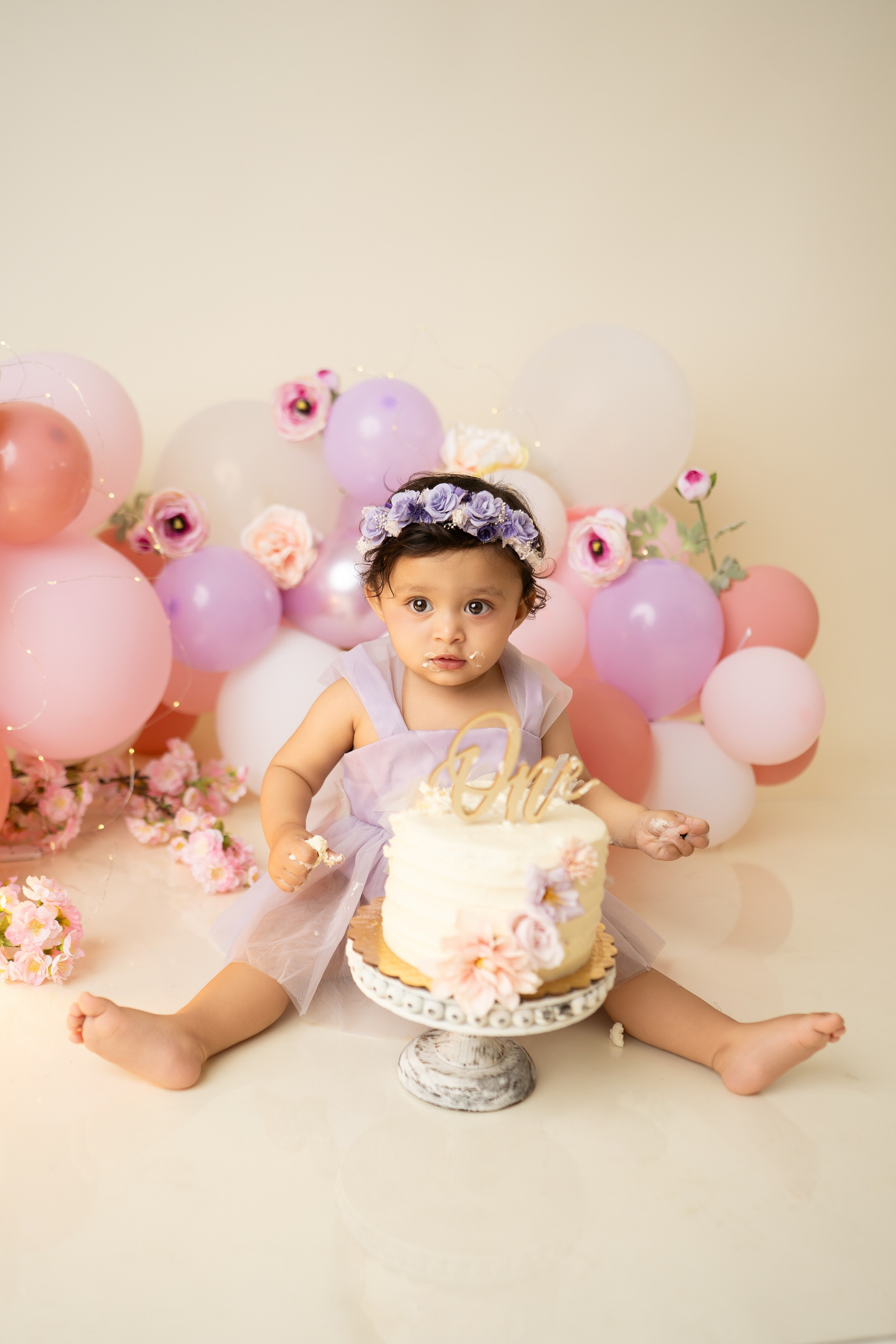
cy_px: 672
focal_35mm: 35
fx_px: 1307
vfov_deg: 54.4
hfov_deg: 37.9
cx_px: 448
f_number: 2
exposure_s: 1/160
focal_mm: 35
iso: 100
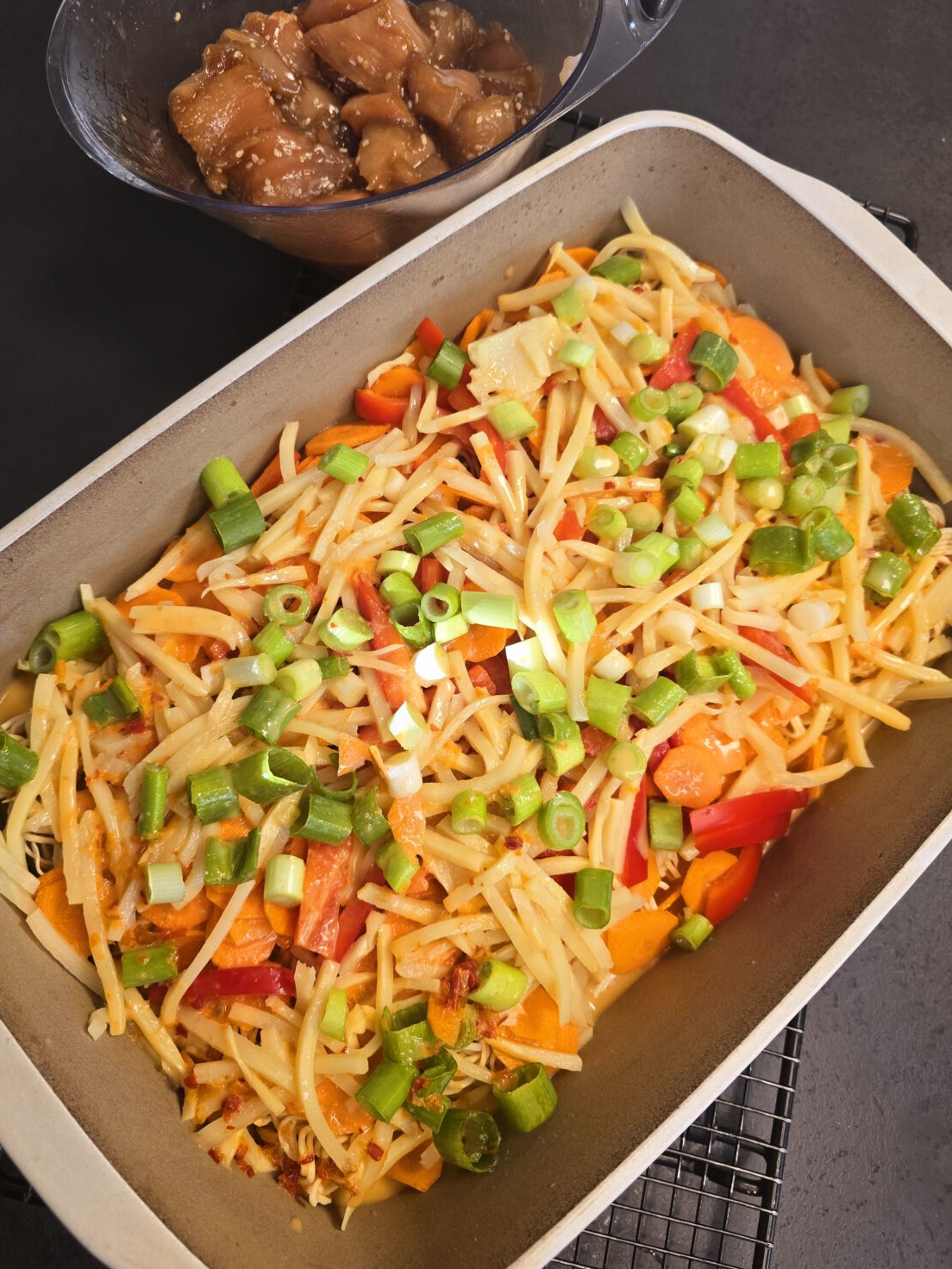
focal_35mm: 25
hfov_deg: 54.8
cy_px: 604
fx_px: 917
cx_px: 440
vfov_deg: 69.4
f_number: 1.7
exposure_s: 1/100
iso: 125
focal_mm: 6.3
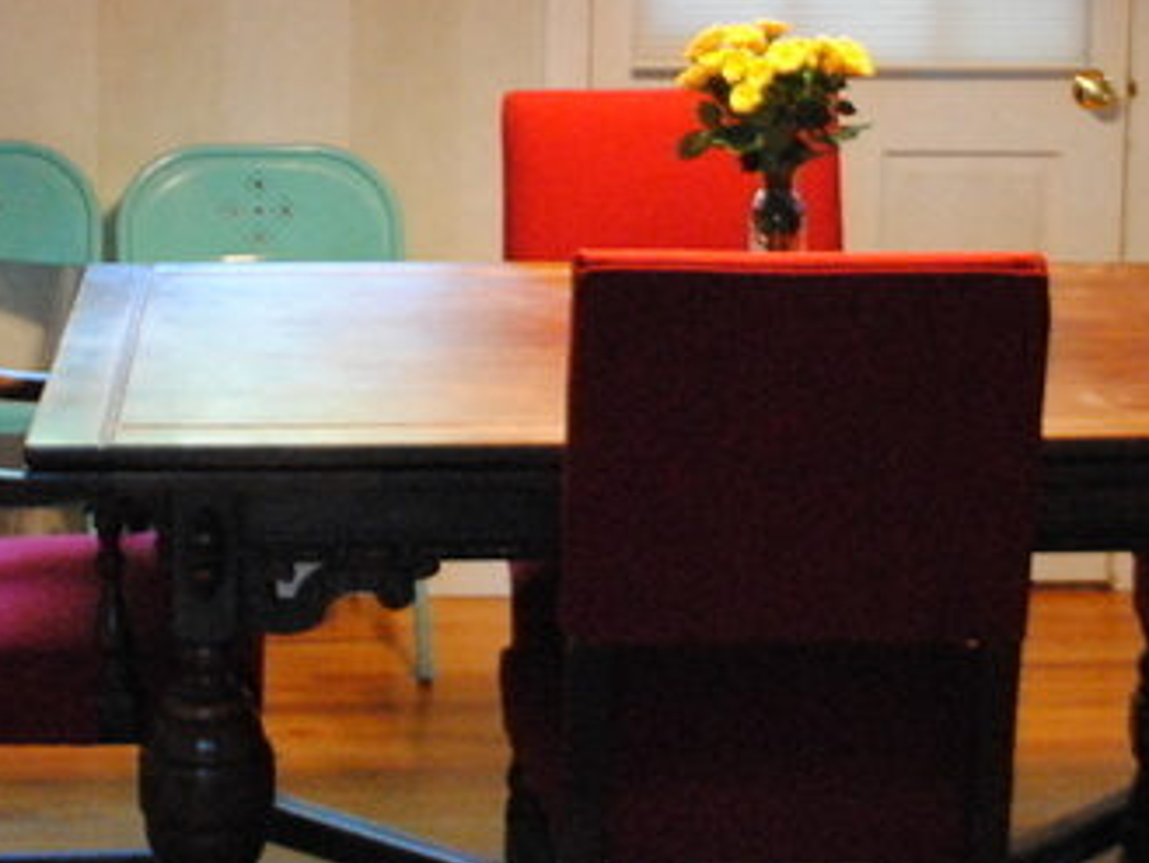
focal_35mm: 99
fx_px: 3287
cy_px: 159
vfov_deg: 14.9
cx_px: 573
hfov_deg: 19.8
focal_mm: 22
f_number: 3.8
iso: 1600
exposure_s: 1/25
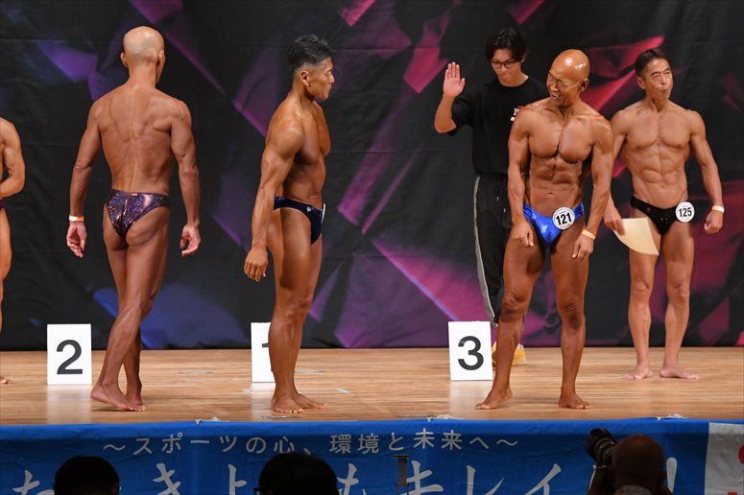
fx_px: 4483
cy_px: 248
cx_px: 372
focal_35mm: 217
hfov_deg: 9.5
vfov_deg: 6.3
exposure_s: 1/400
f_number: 5.6
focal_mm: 145
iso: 4500
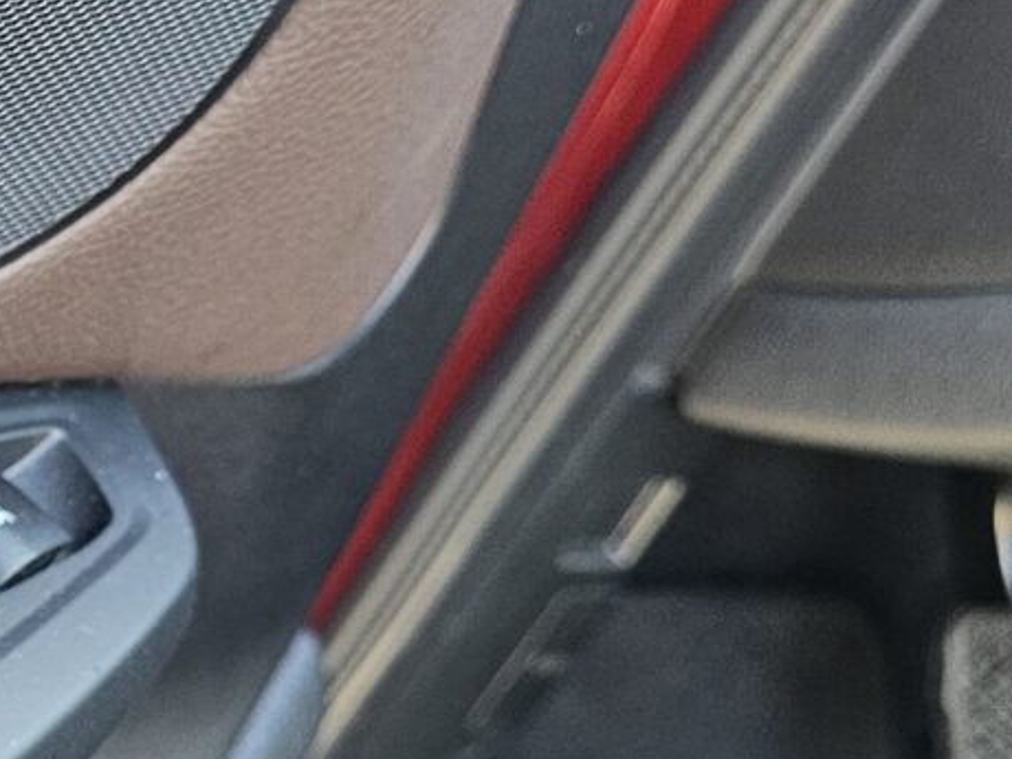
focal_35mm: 80
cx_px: -506
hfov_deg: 20.8
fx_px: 2339
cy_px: 521
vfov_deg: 18.4
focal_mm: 6.3
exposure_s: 1/100
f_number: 1.7
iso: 320
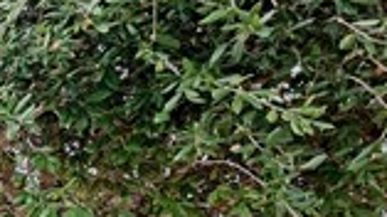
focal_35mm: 94
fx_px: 964
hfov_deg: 10.1
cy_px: 451
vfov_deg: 11.4
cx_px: -906
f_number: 8
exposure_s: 1/1250
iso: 200
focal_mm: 13
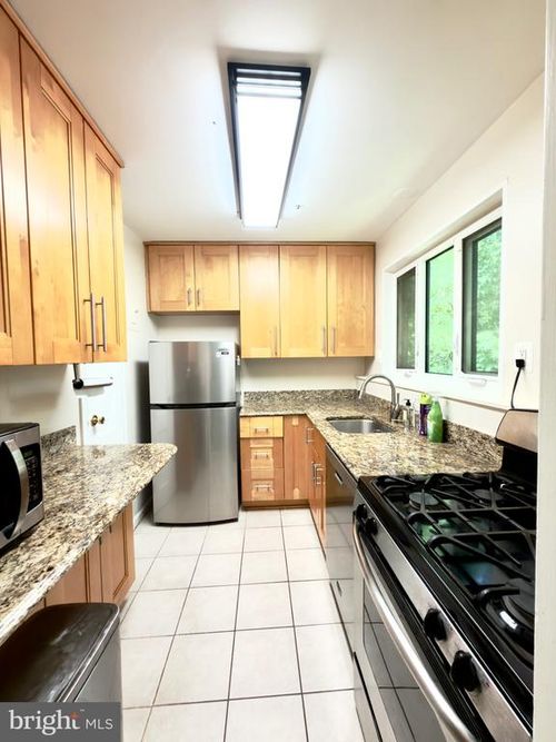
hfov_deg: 85.7
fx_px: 300
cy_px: 371
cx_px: 278
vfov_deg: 102.1
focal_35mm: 14
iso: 80
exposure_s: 1/40
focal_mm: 2.22
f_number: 2.2
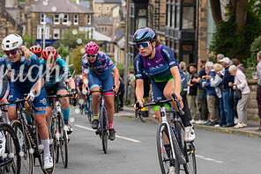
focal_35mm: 137
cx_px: 143
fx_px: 994
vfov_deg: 10.0
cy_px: 28
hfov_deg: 15.0
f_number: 3.5
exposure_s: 1/500
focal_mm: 70
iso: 500
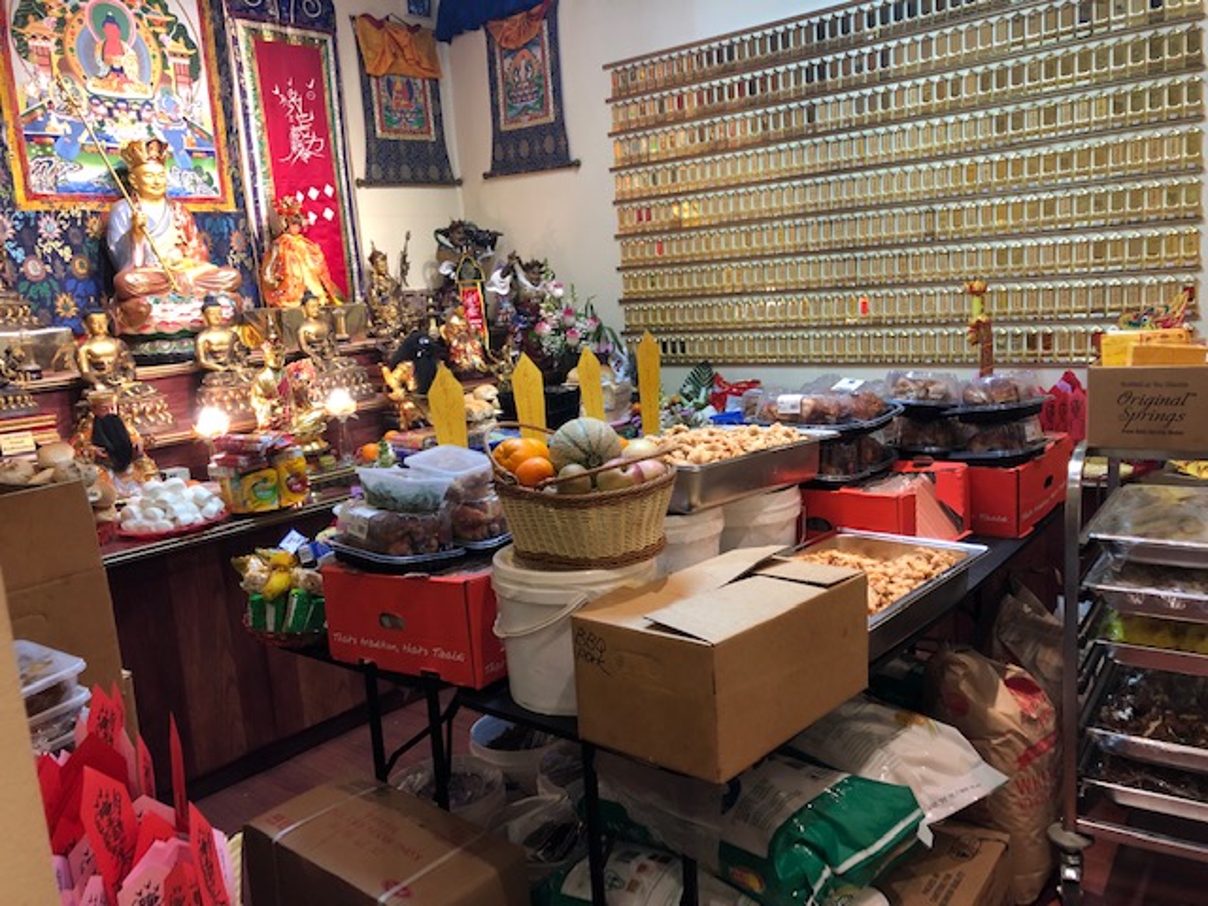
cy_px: 453
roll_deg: +5.0
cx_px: 604
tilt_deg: -10.2
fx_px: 977
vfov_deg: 49.7
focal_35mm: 28
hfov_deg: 63.4
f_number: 1.8
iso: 64
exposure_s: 1/17
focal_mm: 3.99
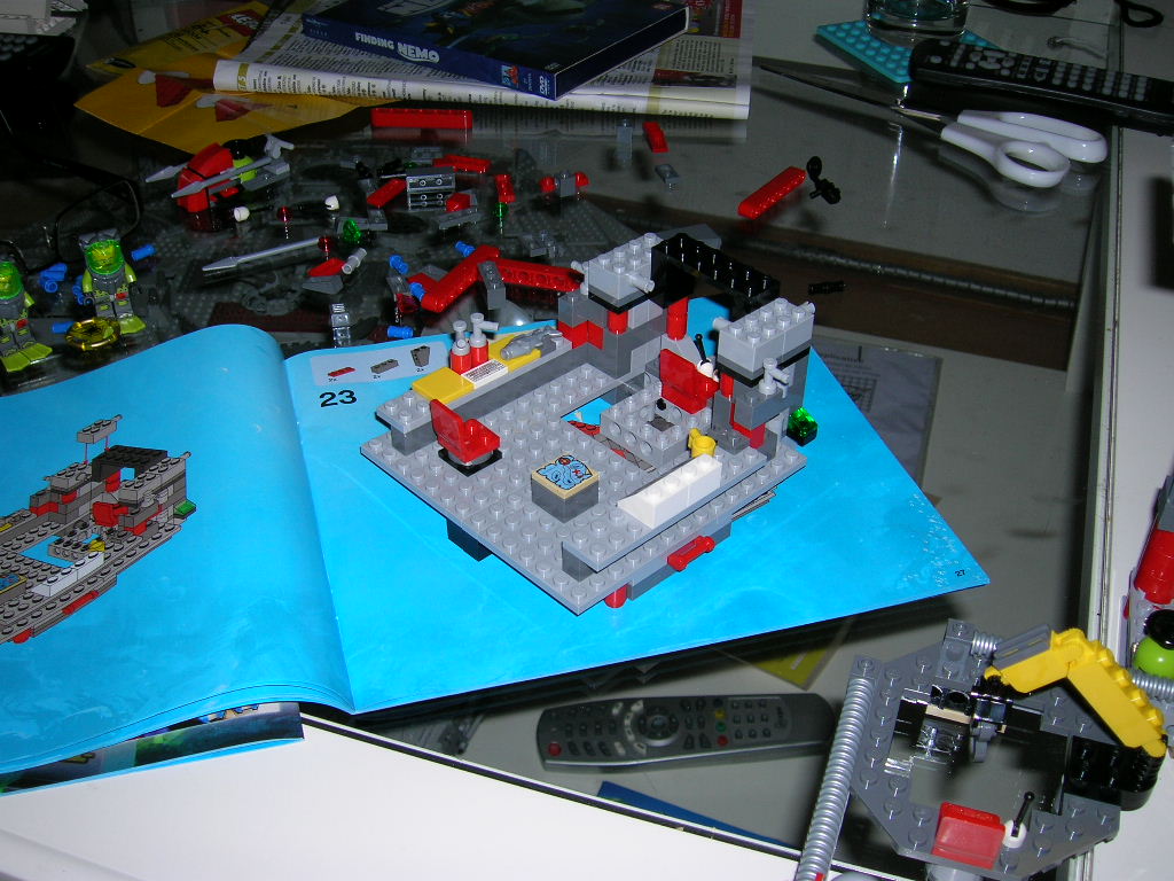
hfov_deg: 49.0
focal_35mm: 38
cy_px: 440
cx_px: 587
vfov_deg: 37.7
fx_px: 1289
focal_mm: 6.4
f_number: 3
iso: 50
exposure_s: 1/60.1
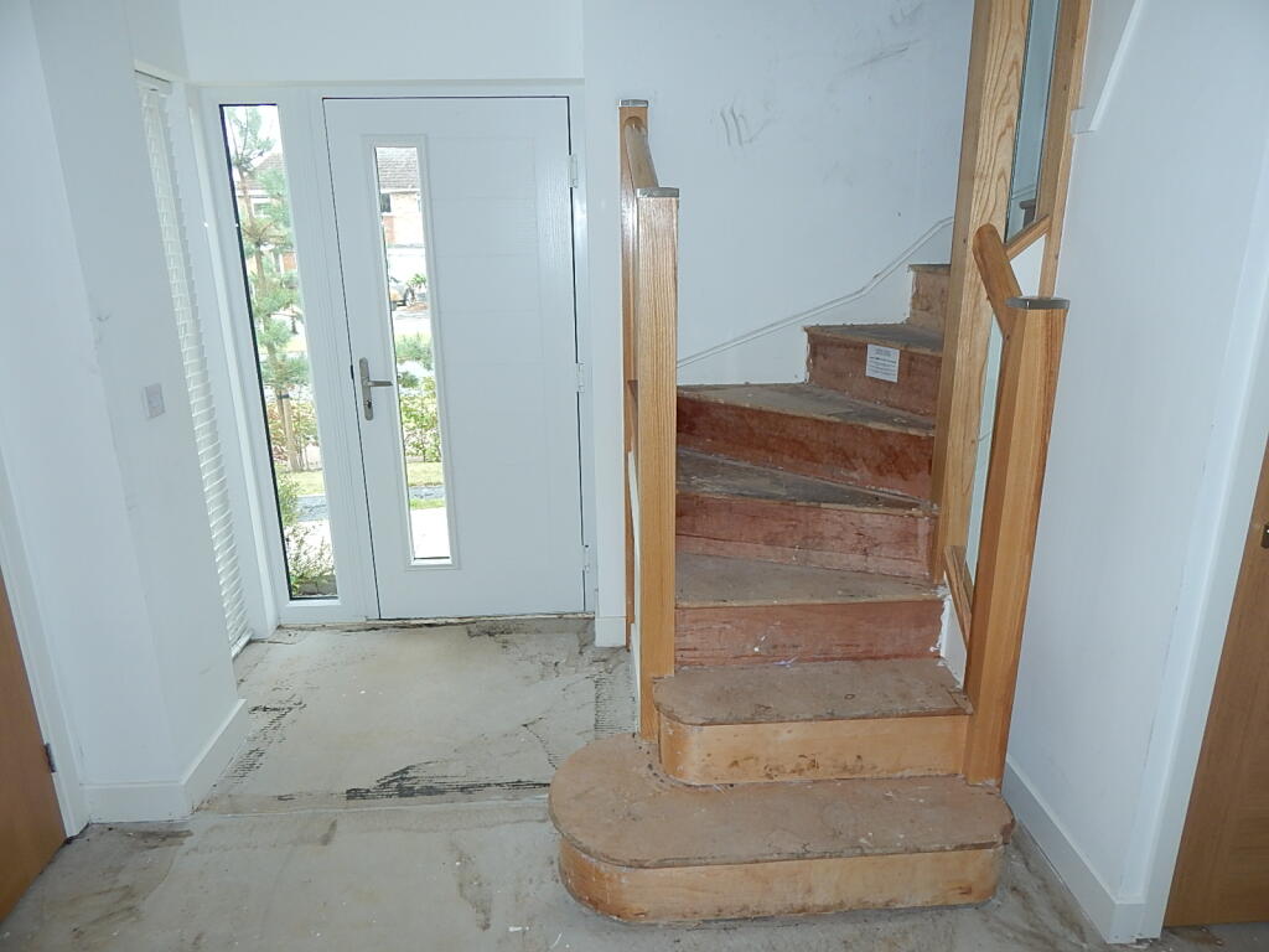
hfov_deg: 76.4
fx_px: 807
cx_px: 634
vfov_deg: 61.1
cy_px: 476
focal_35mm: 22
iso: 125
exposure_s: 1/30
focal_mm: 4
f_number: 3
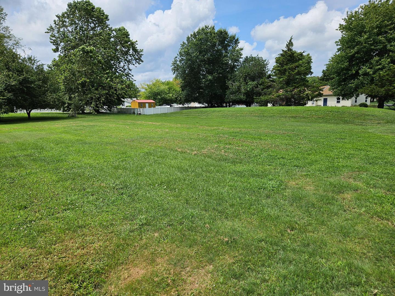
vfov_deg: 58.9
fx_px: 262
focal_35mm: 23
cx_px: 198
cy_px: 148
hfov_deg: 73.9
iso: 25
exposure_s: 1/2517
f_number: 1.8
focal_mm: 5.4
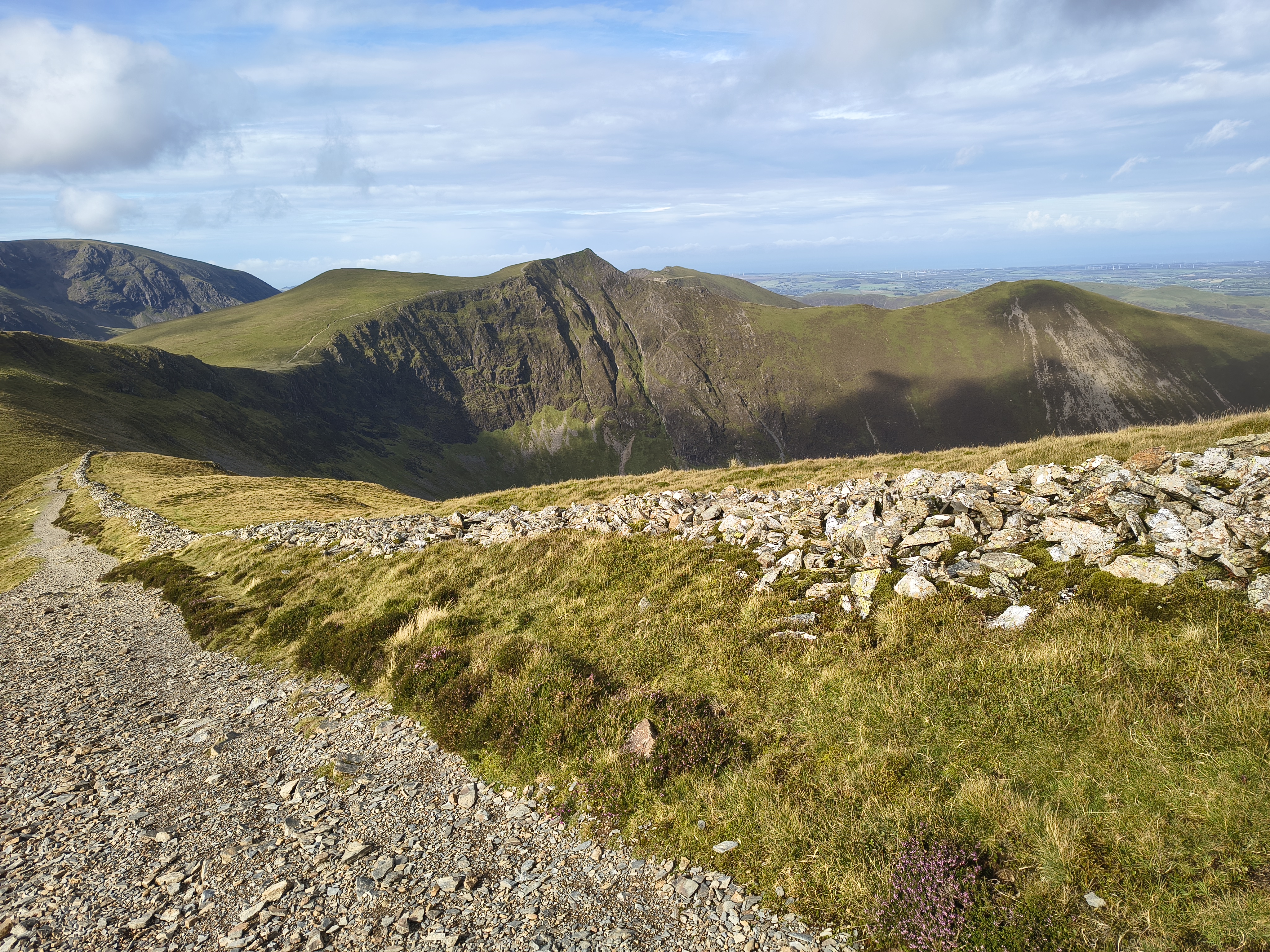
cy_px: 476
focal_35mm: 23
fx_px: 844
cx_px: 635
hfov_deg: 73.9
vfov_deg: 58.9
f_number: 1.8
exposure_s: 1/1411
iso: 101
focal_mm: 5.56
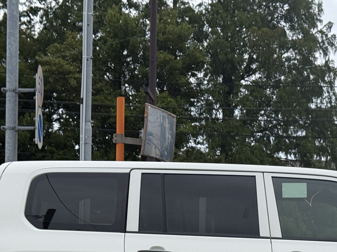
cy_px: 261
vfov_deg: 13.1
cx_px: 283
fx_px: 1081
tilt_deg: +3.2
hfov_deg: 17.5
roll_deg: -0.5
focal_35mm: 111
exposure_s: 1/1027
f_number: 1.78
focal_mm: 6.76
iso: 64
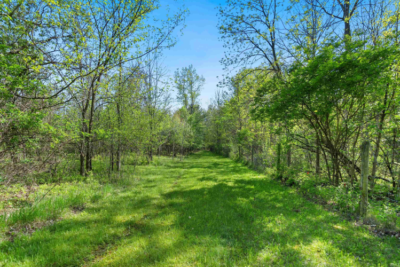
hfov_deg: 96.7
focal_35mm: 16
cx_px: 200
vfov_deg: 73.8
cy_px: 134
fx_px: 178
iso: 100
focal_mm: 16
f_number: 2.8
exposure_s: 1/160
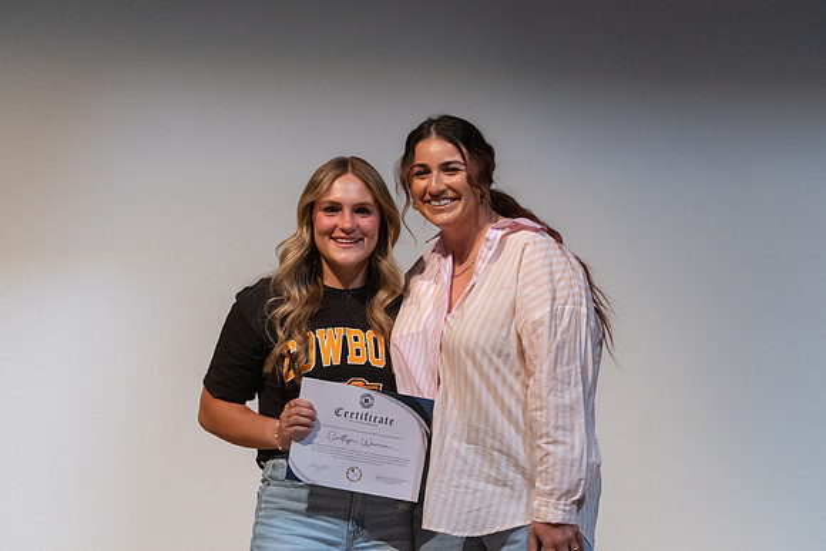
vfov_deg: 7.1
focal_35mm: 194
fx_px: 4452
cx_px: 413
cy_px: 276
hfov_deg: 10.6
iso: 5000
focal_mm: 194
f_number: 4
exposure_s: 1/320
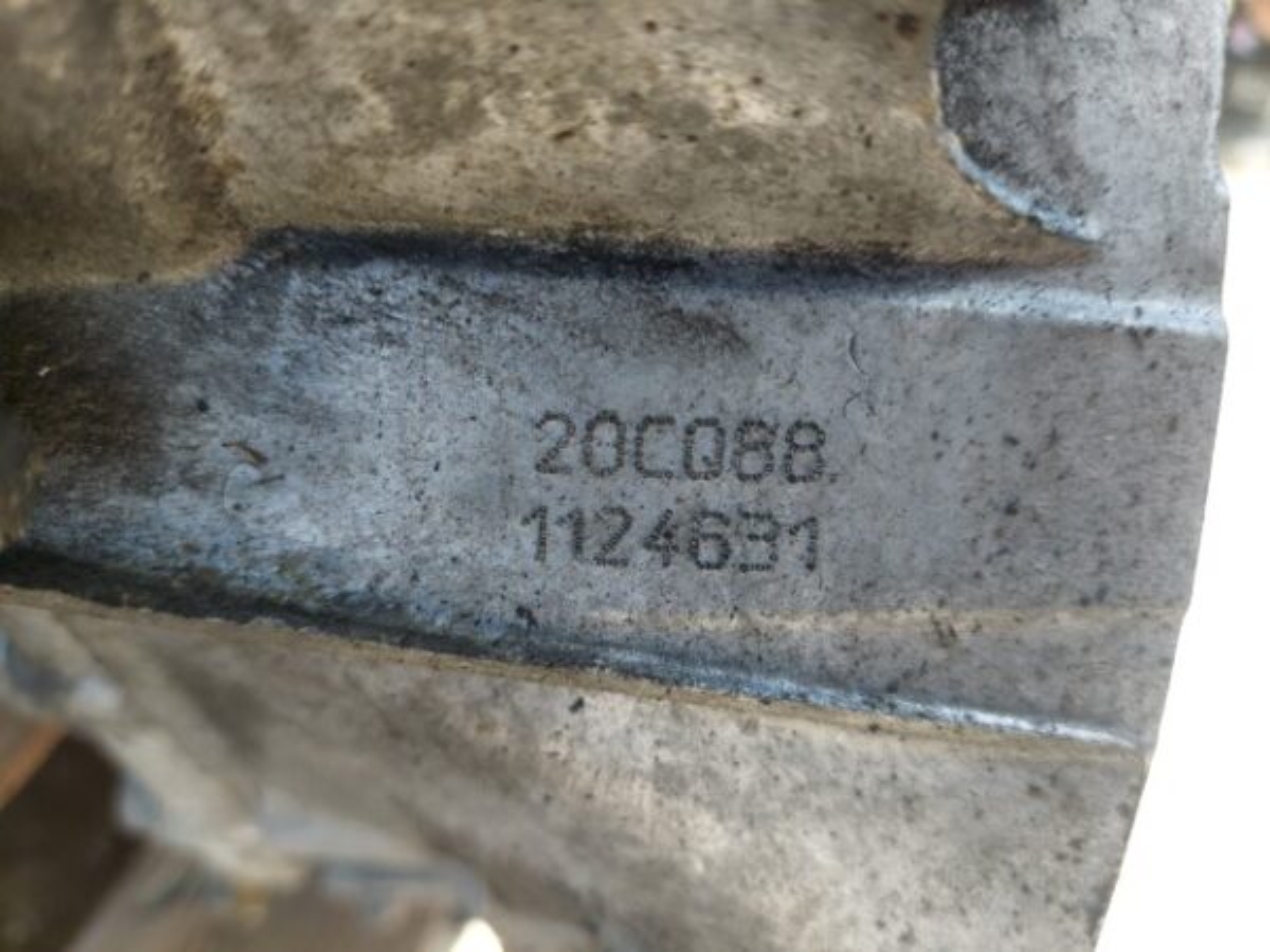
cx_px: 635
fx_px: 917
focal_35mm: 25
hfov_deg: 69.4
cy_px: 476
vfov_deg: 54.9
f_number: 1.8
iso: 40
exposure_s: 1/205
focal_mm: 5.23
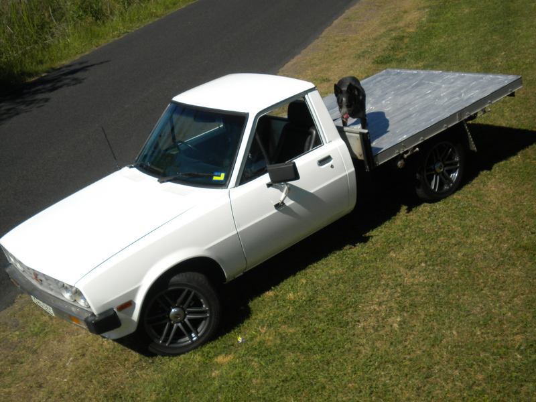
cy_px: 201
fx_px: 805
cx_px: 268
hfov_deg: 36.8
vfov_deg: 28.0
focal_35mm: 52
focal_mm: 9.3
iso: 80
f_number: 5.6
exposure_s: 1/797
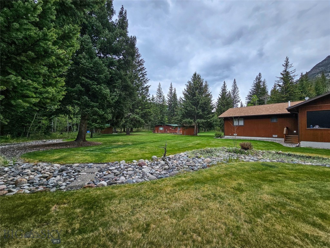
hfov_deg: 106.2
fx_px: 124
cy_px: 124
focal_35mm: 13
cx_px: 165
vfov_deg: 89.9
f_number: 2.2
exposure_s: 1/350
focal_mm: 2.2
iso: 50
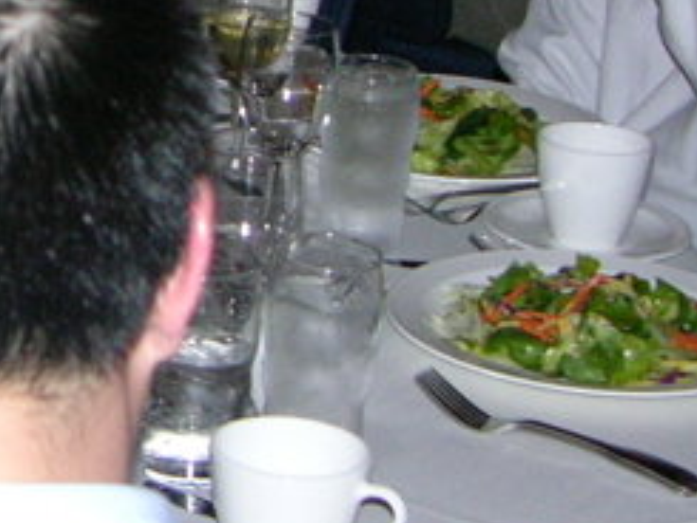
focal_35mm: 147
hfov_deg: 12.9
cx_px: -245
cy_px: 1
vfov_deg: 10.0
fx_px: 2961
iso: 200
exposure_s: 1/60.1
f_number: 2.8
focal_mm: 9
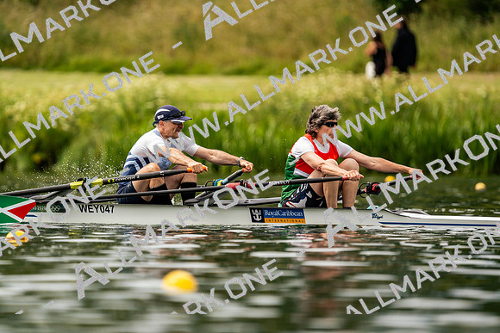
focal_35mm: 600
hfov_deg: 3.4
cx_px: 250
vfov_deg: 2.3
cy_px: 166
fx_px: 8335
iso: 320
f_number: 6.3
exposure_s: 1/2000
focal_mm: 600
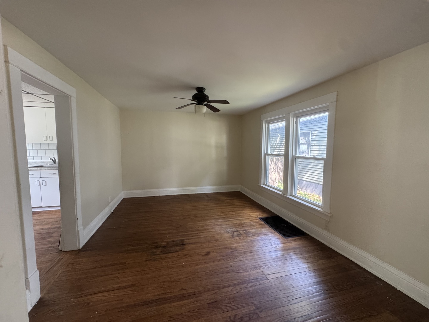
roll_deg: -1.4
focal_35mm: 14
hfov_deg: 102.1
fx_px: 174
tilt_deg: -5.5
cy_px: 161
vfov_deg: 85.7
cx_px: 214
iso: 400
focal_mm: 2.22
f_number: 2.2
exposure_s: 1/60
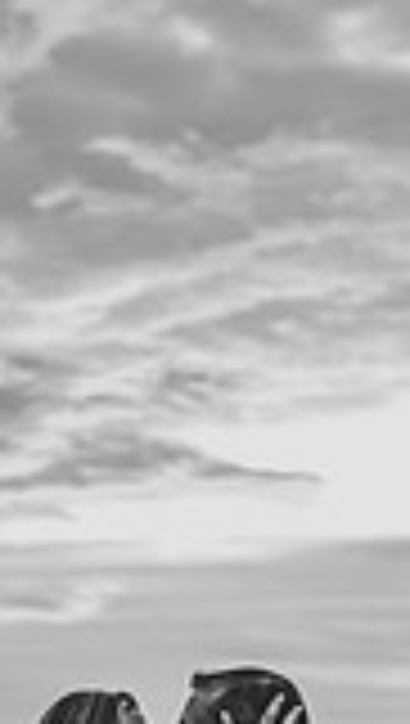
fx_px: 2253
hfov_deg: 10.4
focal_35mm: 117
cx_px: 149
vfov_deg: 18.2
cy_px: 499
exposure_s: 1/160
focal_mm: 40
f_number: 2
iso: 400
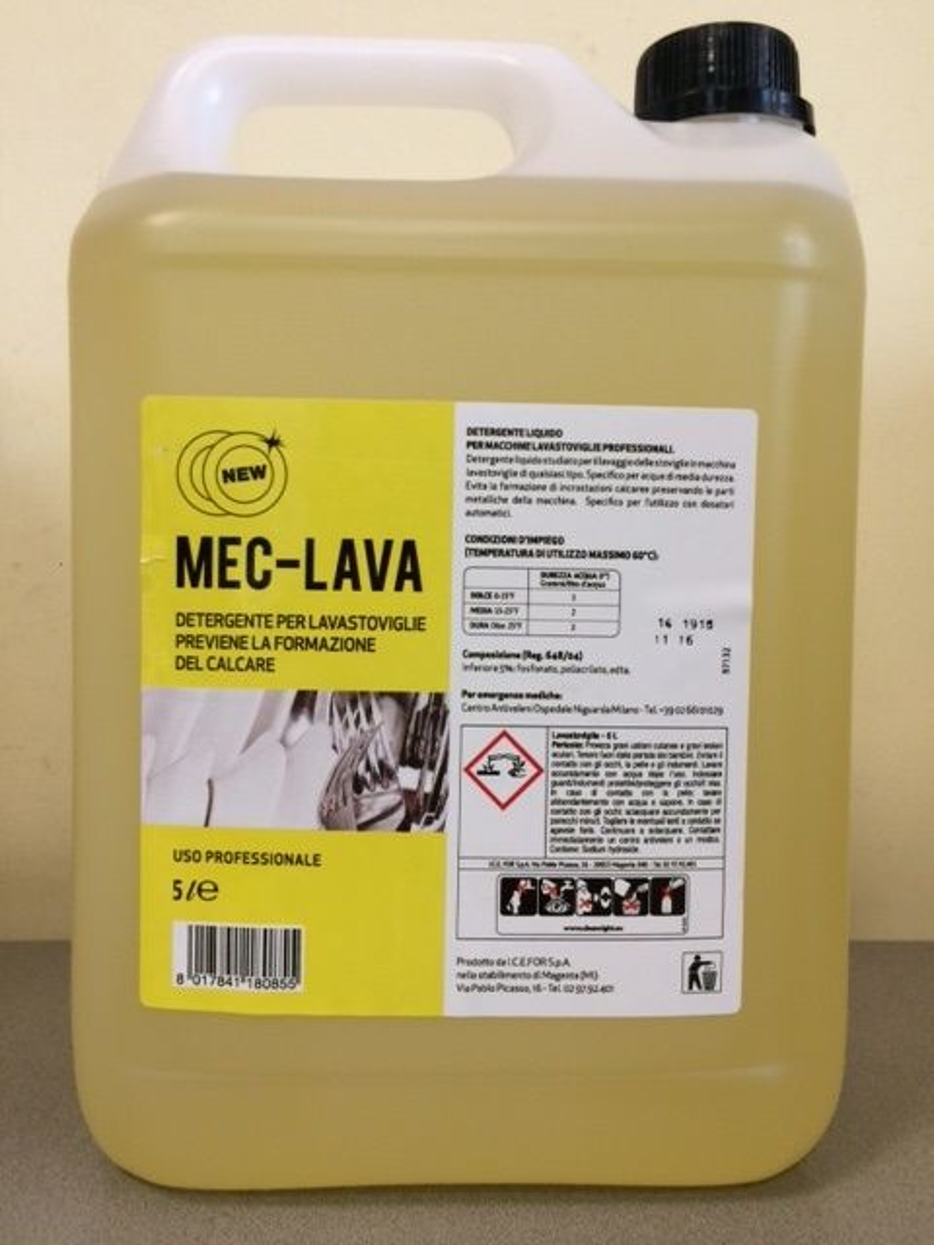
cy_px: 622
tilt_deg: -5.5
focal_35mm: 29
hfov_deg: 48.2
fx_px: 1043
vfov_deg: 61.7
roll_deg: +1.2
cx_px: 467
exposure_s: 1/33
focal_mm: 4.15
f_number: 2.2
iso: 50
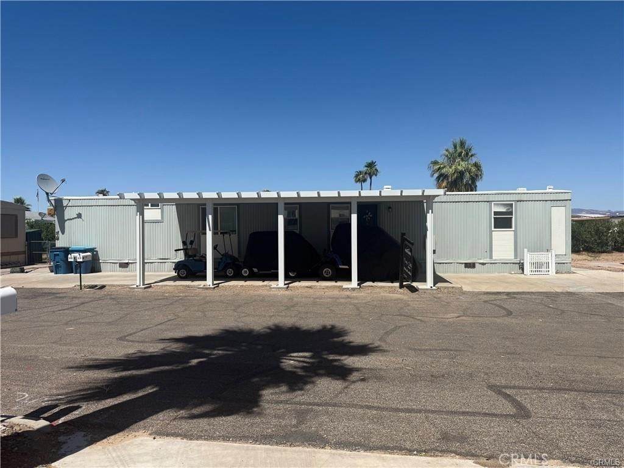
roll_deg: +0.4
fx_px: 433
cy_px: 234
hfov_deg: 71.6
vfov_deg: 56.8
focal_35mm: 24
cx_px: 312
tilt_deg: -0.4
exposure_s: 1/8130
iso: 80
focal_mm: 6.76
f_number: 1.78
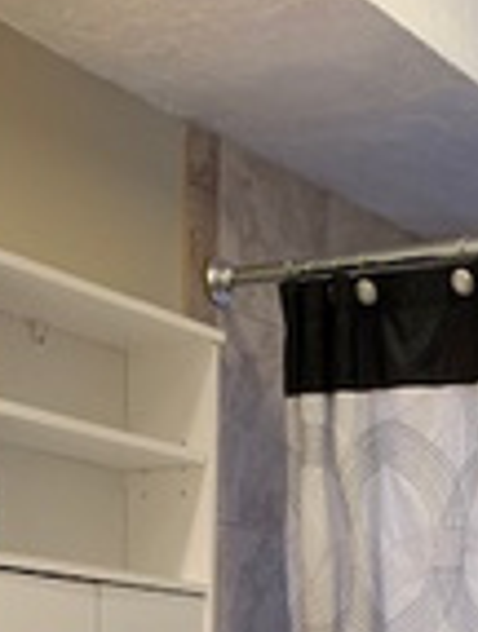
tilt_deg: -9.6
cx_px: 270
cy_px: 999
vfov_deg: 19.1
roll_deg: -0.4
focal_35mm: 87
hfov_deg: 17.0
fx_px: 1595
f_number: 1.8
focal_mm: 4.25
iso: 250
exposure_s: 1/60
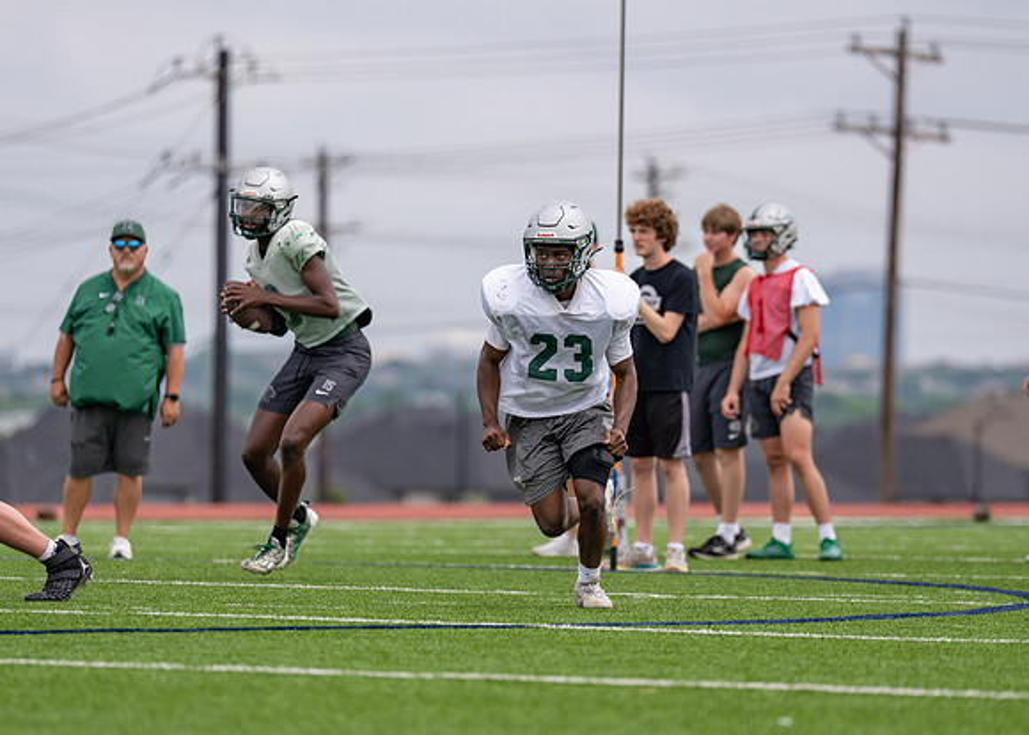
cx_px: 568
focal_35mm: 282
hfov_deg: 7.1
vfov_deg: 5.1
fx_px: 8250
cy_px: 443
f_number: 2.8
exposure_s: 1/4000
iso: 200
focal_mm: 200
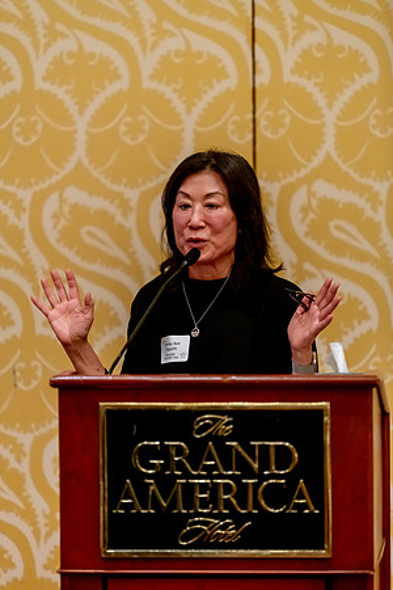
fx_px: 3111
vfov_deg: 10.8
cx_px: 196
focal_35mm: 190
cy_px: 295
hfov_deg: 7.2
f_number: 2.8
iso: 6400
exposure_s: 1/160
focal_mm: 190
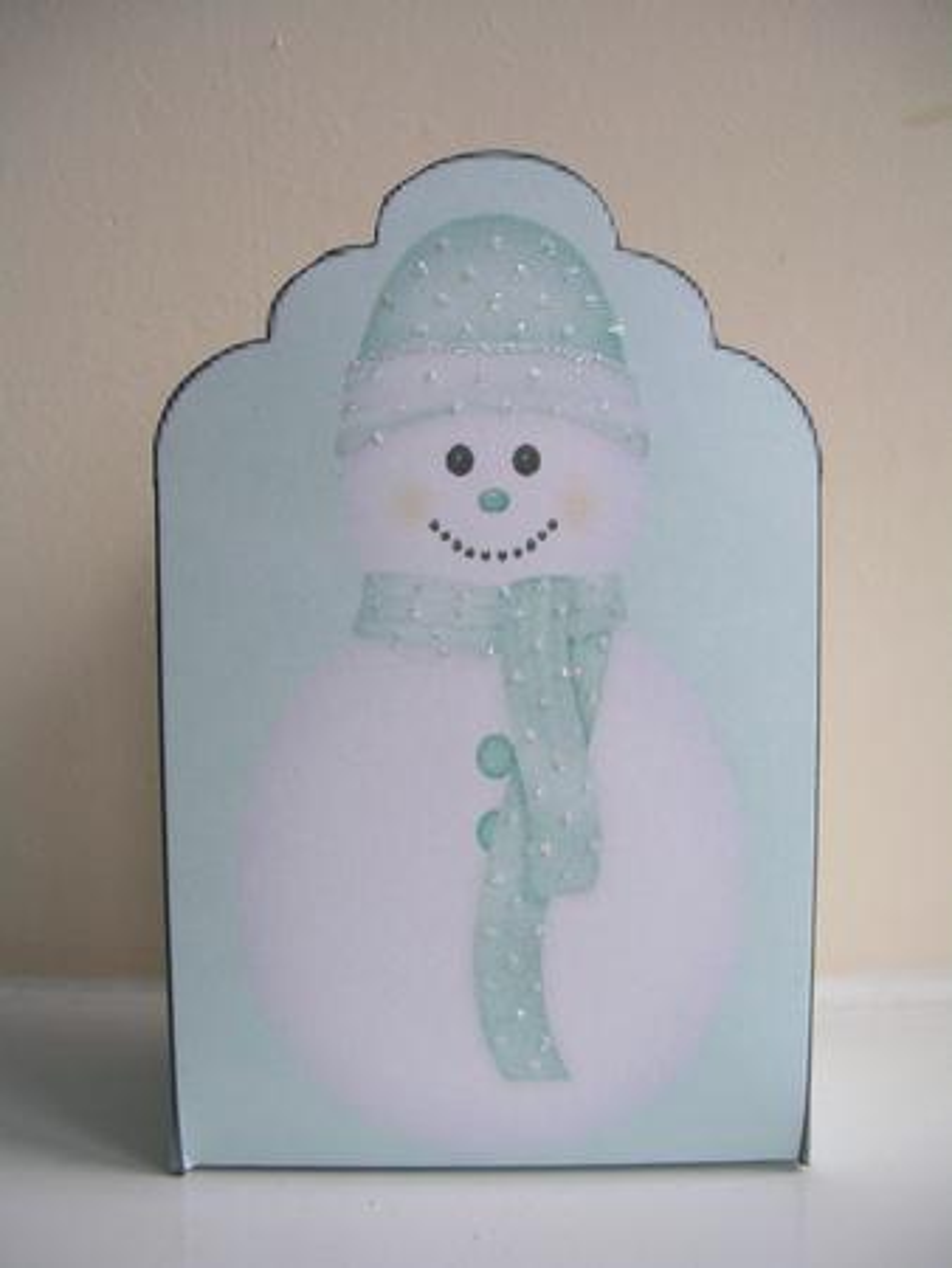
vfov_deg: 49.0
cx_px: 476
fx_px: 1392
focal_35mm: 38
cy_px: 634
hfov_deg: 37.8
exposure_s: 1/60.8
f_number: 2.8
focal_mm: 5.8
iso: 50
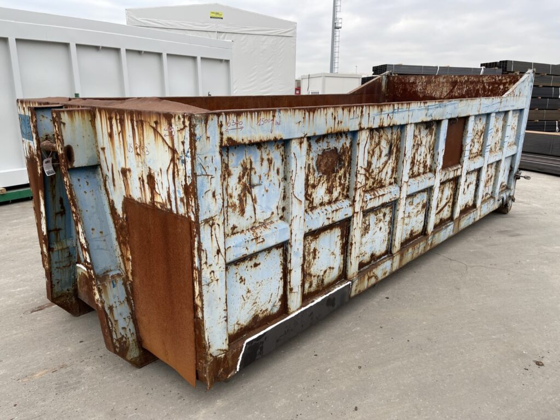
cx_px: 280
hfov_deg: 67.3
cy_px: 210
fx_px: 421
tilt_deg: -15.0
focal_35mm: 26
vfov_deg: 53.1
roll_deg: +0.2
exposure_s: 1/413
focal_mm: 5.1
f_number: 1.6
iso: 32
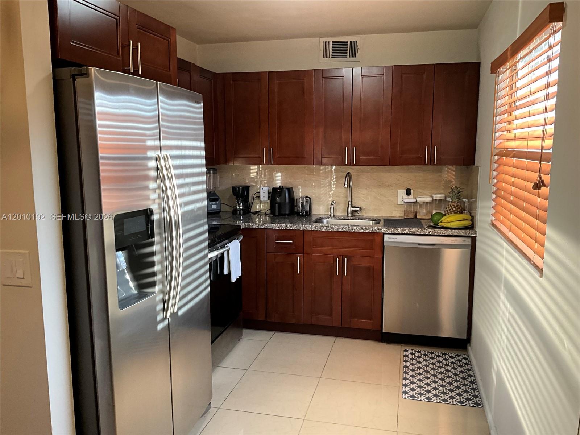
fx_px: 486
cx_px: 290
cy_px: 218
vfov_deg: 48.2
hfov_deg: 61.7
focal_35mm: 29
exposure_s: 1/60
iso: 125
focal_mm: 3
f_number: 1.8
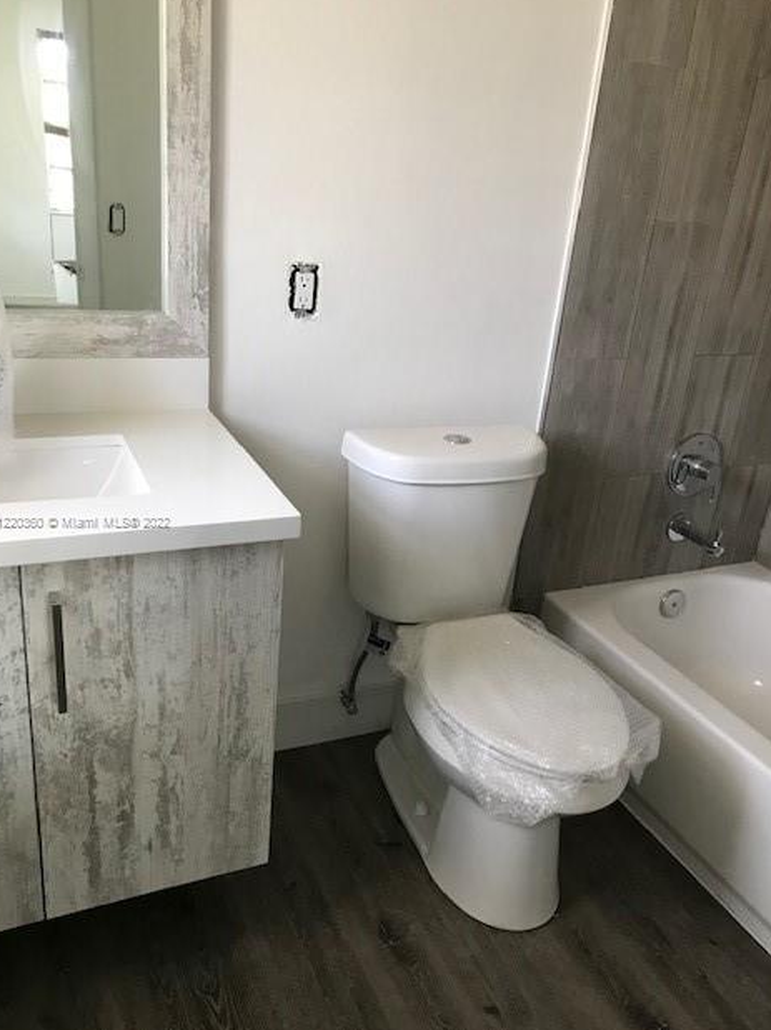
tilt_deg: -21.2
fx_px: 862
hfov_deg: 48.2
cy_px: 522
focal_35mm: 29
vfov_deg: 61.7
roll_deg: -5.0
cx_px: 376
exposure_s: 1/20
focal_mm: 3.99
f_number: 1.8
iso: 40
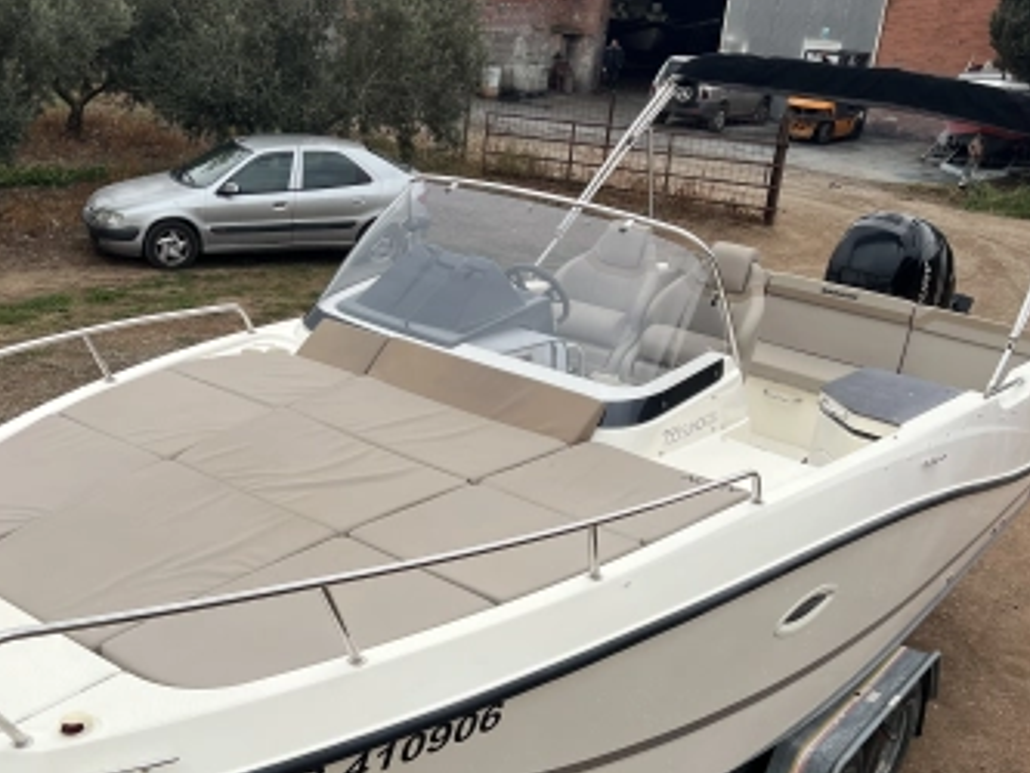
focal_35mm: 43
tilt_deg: -21.8
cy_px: 450
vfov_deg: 33.5
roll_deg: -4.8
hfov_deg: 43.5
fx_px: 1280
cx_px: 387
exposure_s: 1/121
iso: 100
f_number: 1.5
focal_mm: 5.7
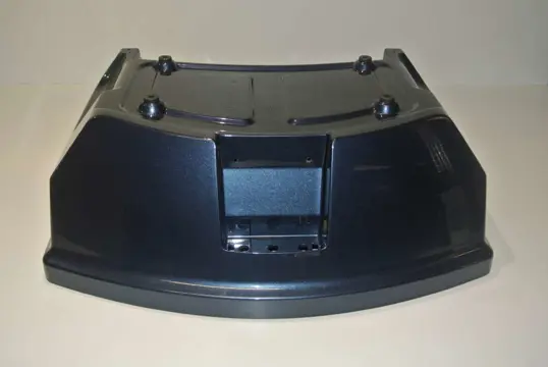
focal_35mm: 37
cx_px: 274
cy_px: 184
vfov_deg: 36.0
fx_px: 564
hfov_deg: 51.8
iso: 200
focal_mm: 14
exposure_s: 1/60
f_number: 4
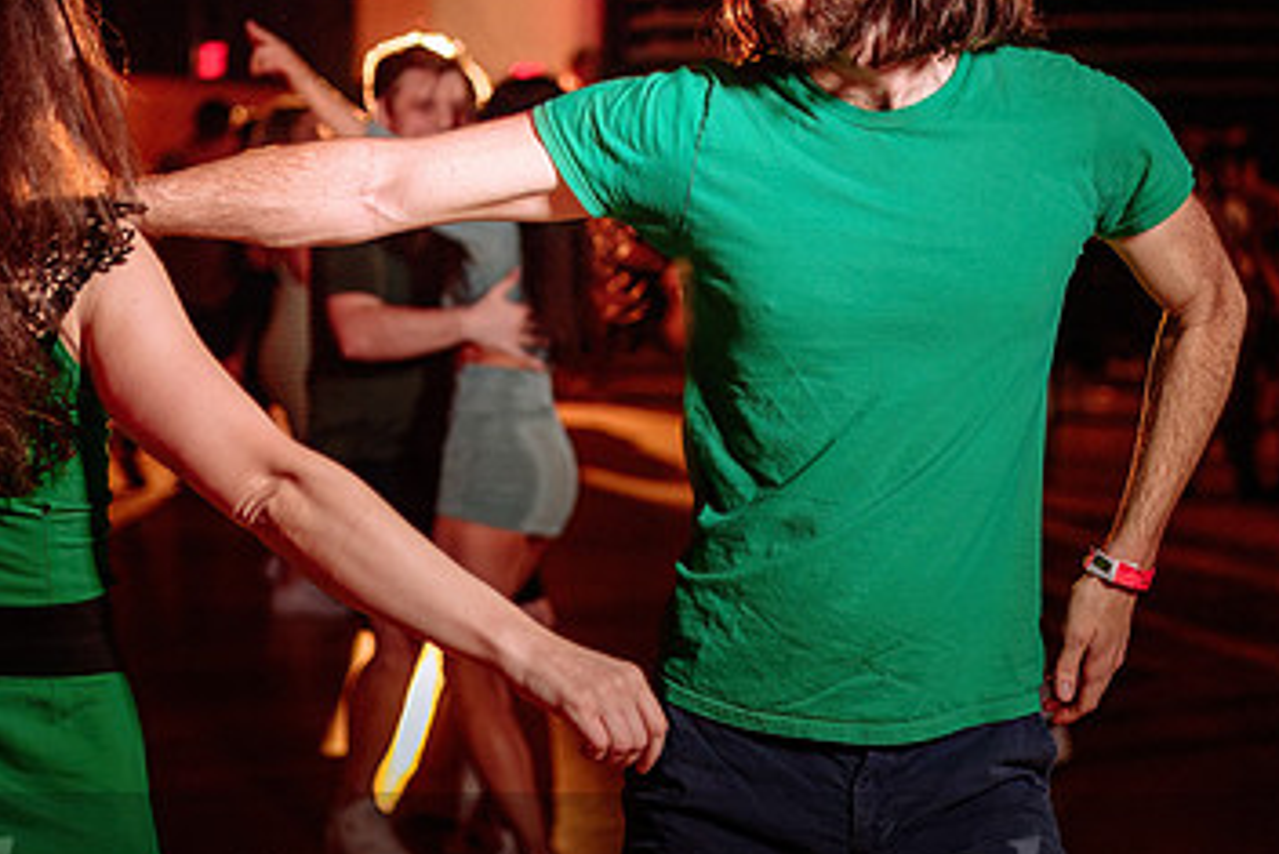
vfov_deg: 14.3
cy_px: 375
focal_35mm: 96
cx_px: 469
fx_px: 3412
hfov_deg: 21.2
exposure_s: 1/60
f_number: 2.8
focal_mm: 55
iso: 1000
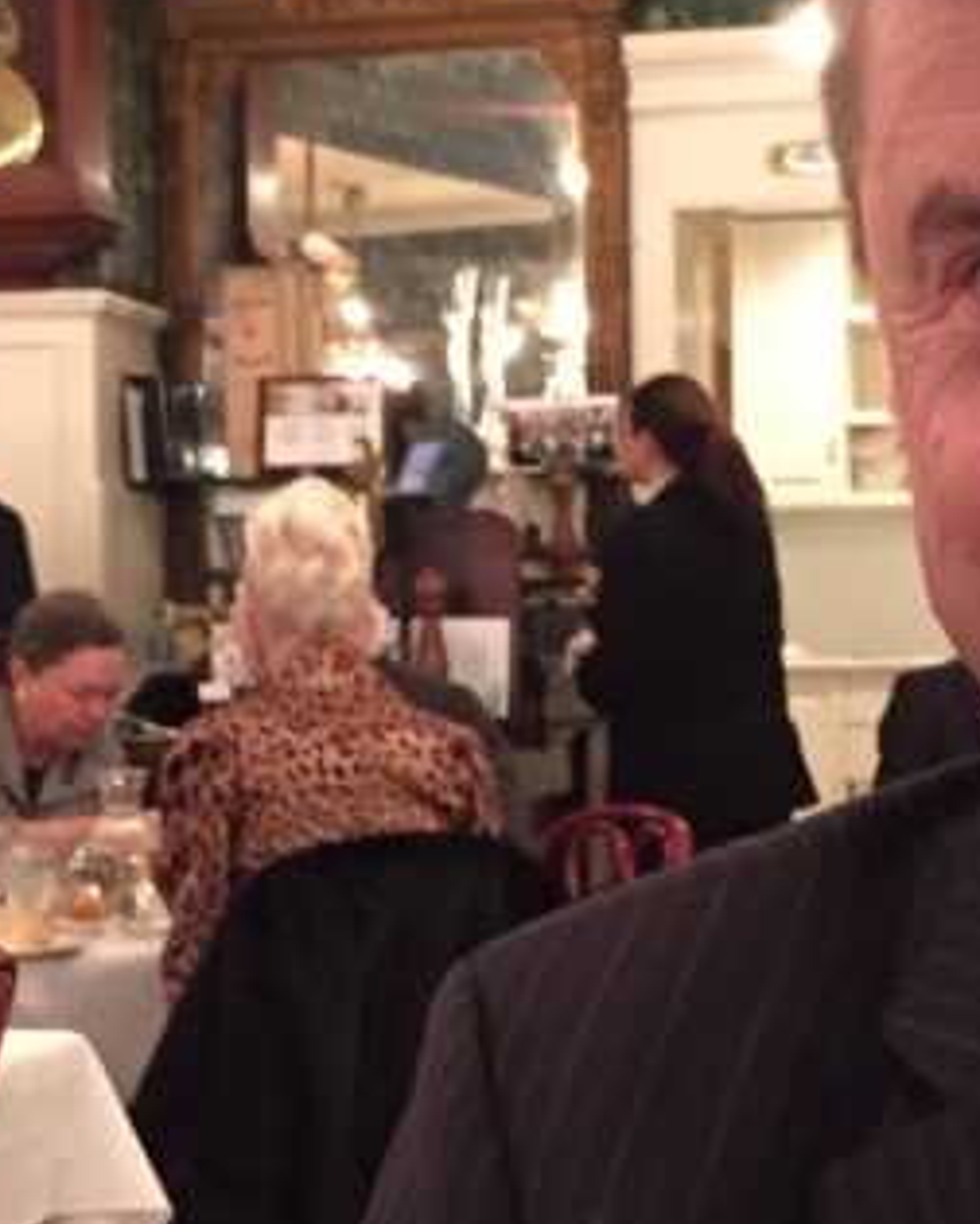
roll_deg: +0.2
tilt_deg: -2.1
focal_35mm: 92
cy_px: 816
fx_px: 3335
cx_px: 509
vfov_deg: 20.7
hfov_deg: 16.7
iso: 320
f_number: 2.2
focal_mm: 4.15
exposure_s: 1/15
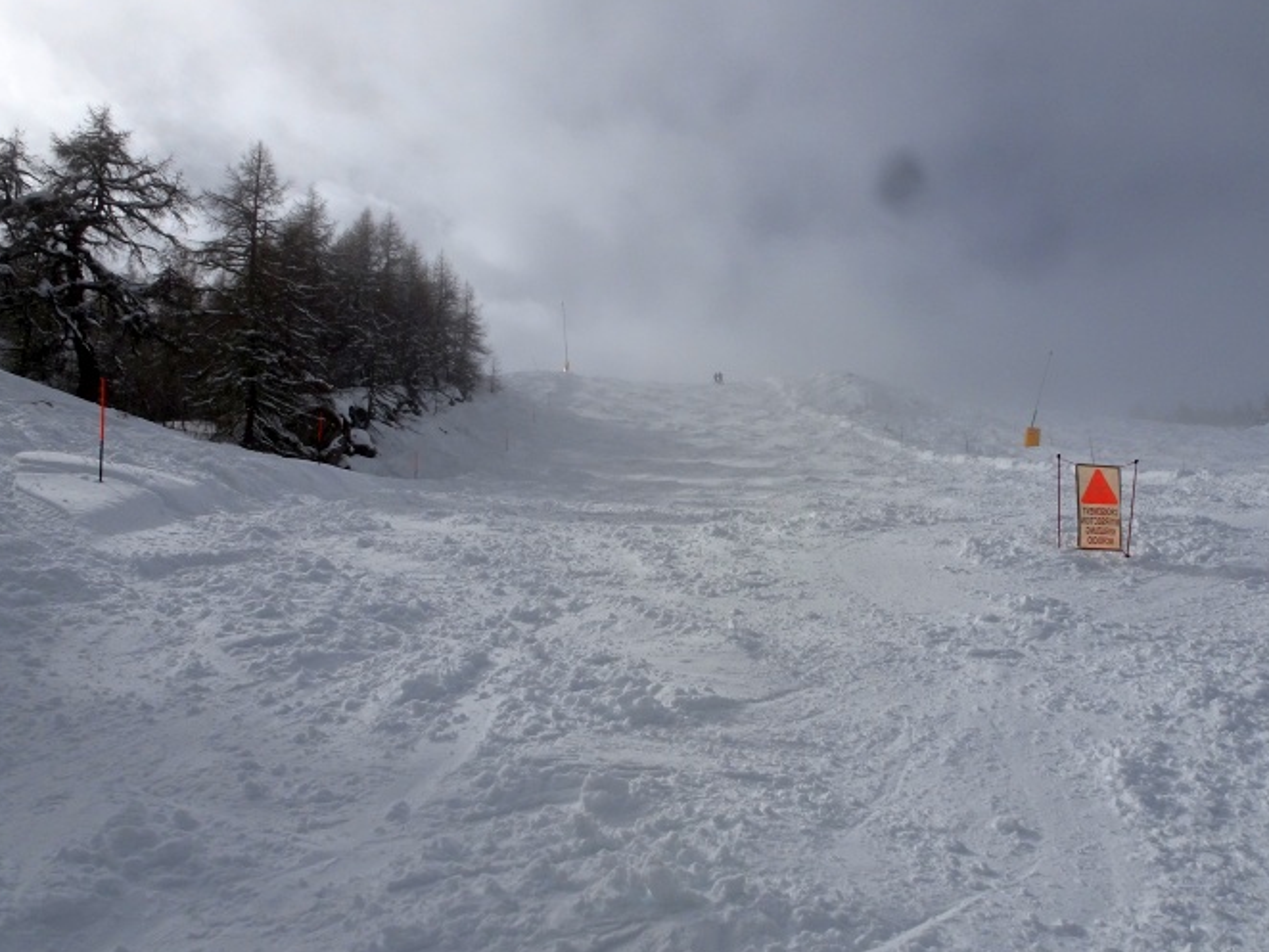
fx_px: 1064
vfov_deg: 48.2
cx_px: 736
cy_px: 523
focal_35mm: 29
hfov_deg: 61.3
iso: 80
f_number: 5.6
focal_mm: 4.1
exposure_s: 1/2000
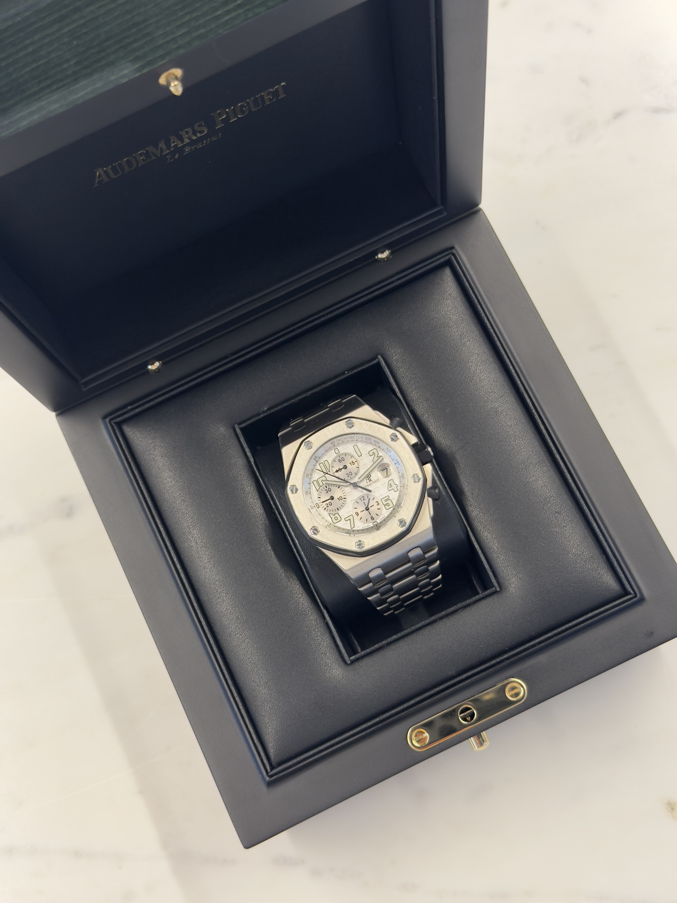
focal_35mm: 48
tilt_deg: -77.1
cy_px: 452
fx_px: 1252
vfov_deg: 39.7
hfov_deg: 30.3
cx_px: 338
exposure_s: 1/50
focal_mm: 6.76
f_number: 1.78
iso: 160
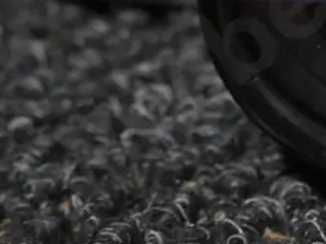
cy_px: -142
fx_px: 1627
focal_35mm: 173
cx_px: 496
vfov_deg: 8.3
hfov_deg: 11.0
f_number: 4.7
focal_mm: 22
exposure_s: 1/60
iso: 640
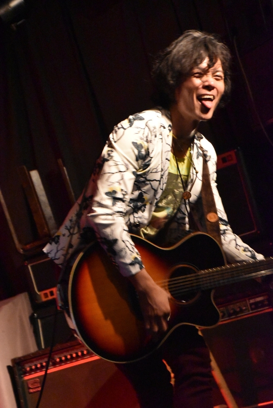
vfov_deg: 19.4
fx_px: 1192
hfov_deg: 13.1
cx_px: 136
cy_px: 204
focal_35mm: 105
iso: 10000
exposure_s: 1/50
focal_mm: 70
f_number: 5.3
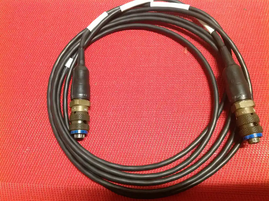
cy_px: 100
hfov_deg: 52.7
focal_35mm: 35
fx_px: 271
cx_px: 134
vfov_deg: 40.6
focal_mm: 4.28
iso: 500
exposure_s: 1/15
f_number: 2.4
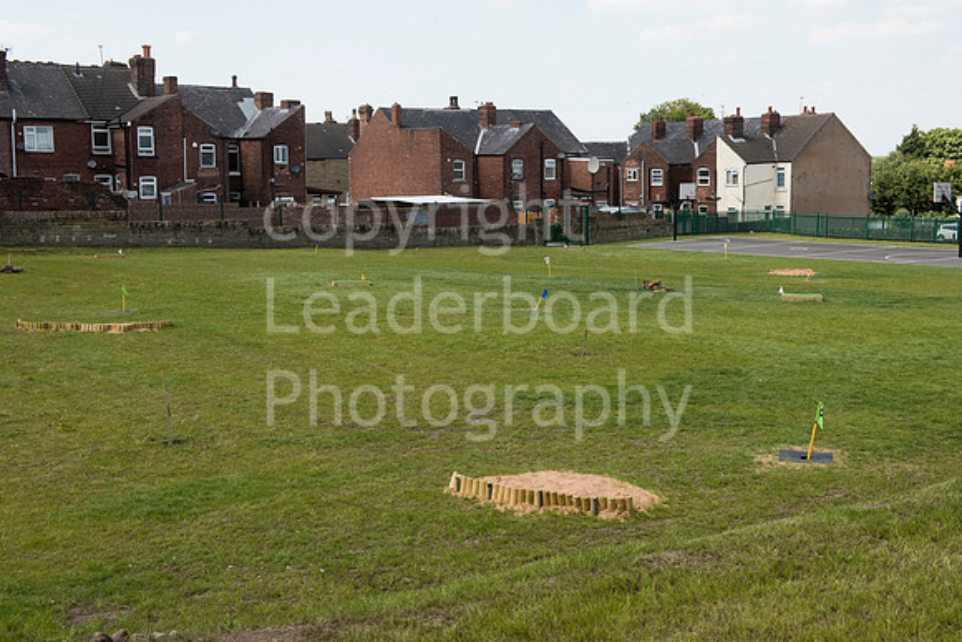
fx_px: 1203
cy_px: 321
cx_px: 481
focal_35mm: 45
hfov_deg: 43.6
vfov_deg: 29.9
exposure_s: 1/200
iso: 250
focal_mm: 45
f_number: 9
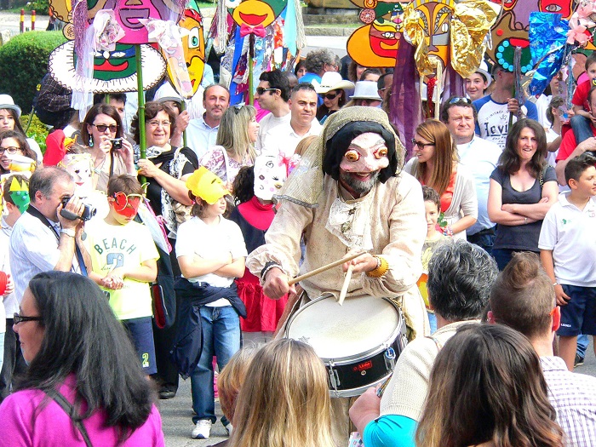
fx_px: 4614
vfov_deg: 5.5
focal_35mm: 268
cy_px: 224
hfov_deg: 7.4
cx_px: 298
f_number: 5.6
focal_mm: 44.7
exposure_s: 1/250
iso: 400
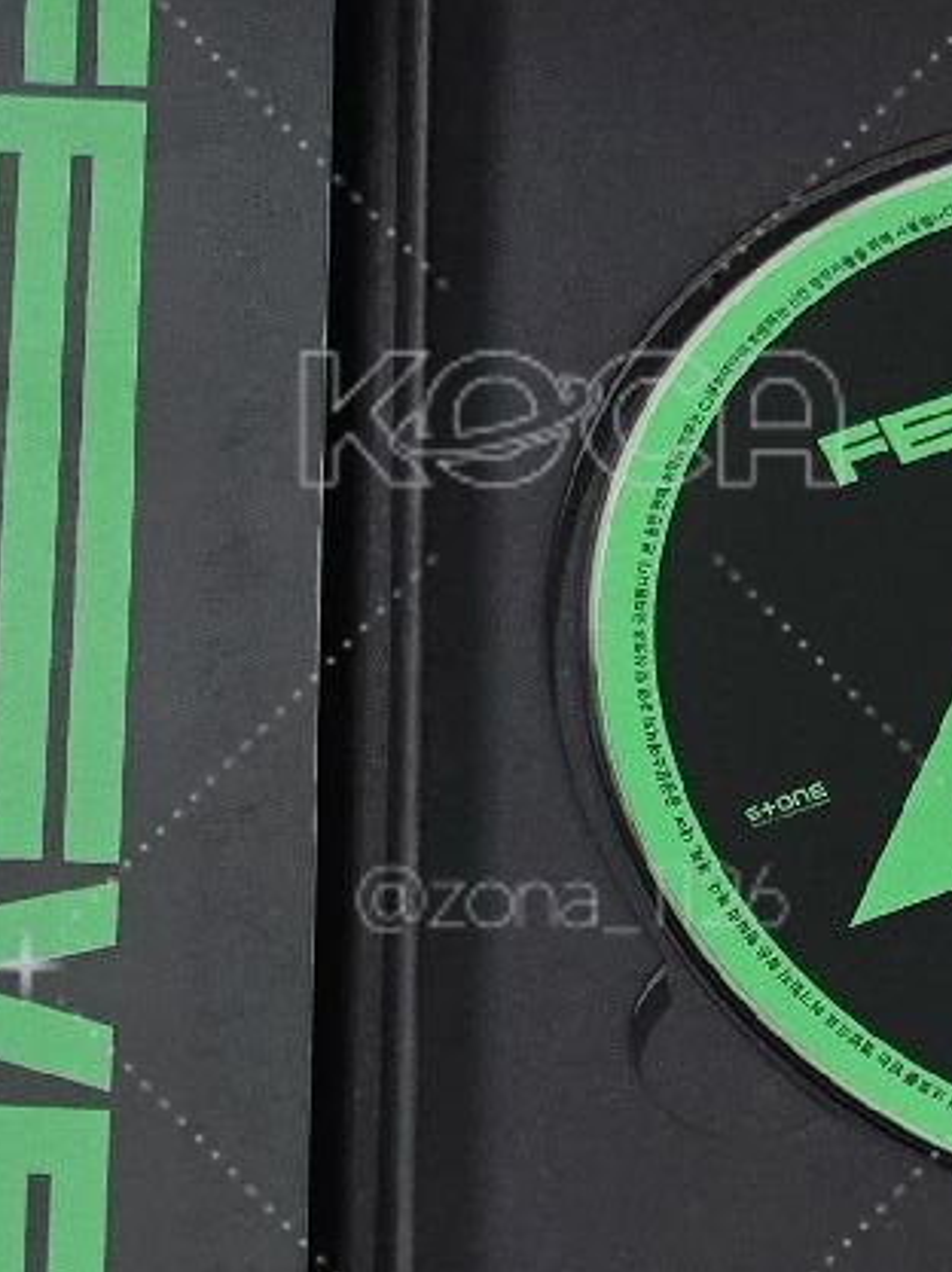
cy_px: 1696
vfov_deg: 17.3
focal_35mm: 106
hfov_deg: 13.8
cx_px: 24
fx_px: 3893
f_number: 1.7
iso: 640
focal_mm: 6.3
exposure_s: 1/120
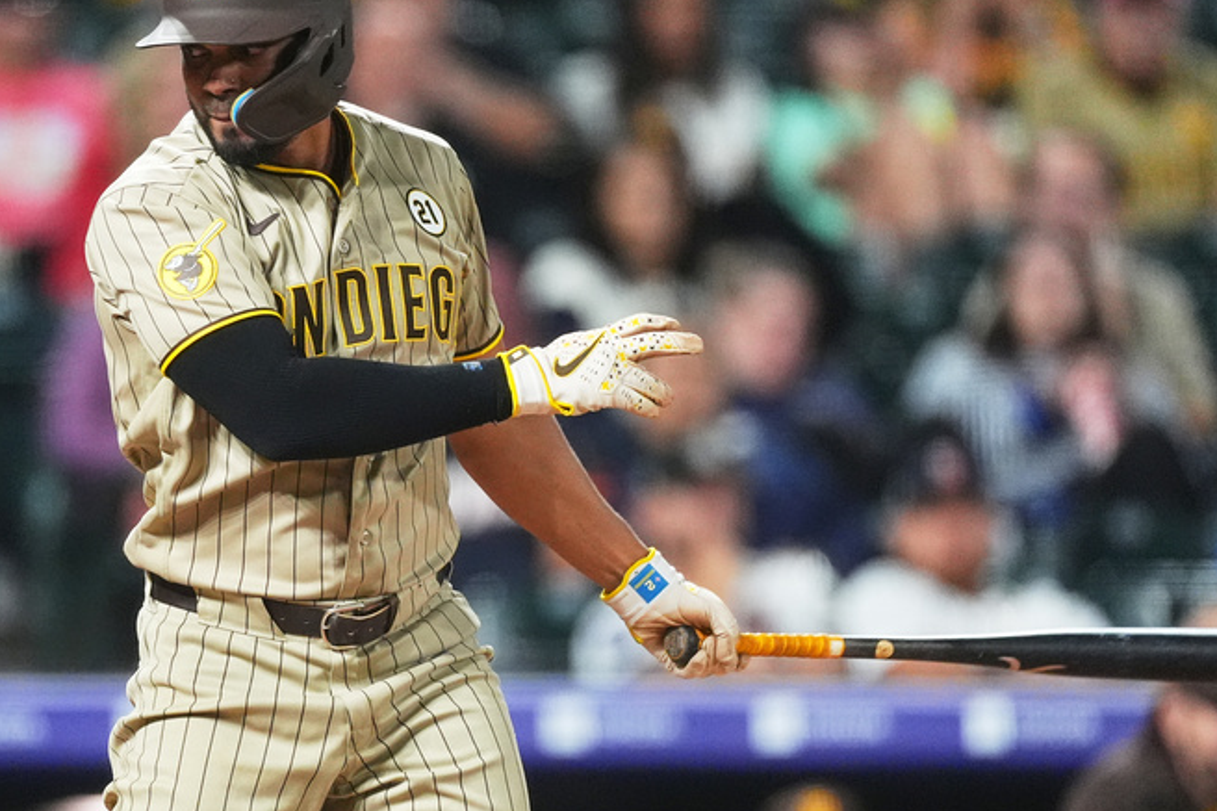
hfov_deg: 2.2
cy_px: 503
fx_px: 31666
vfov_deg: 1.5
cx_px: 378
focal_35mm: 937
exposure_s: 1/1600
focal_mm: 600
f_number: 4
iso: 6400
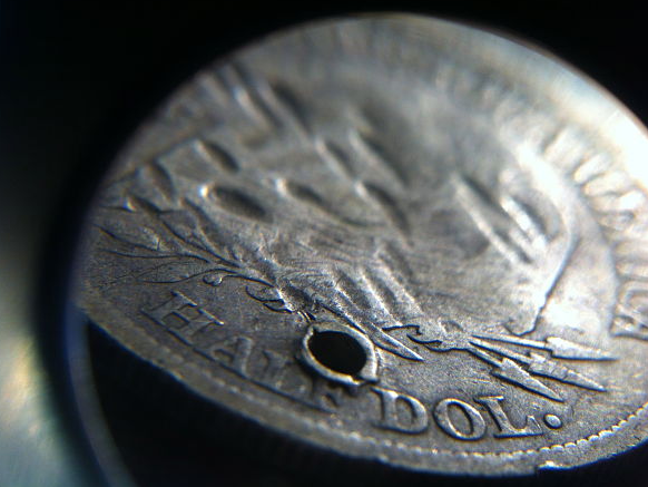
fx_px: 674
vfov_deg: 39.7
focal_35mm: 36
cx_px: 326
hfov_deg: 51.3
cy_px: 242
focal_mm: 3.85
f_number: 2.8
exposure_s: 1/100
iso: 100
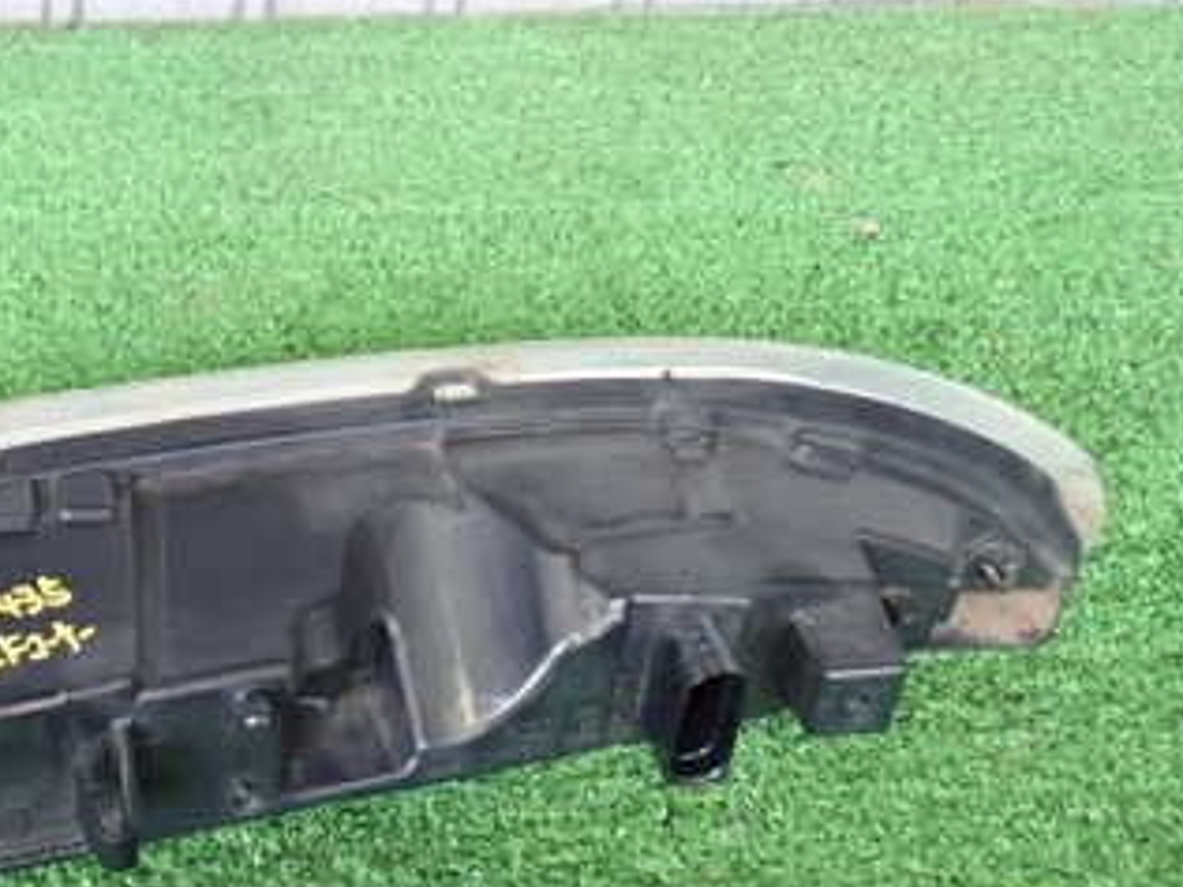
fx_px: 1948
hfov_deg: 31.9
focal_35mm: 57
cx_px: 86
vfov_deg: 25.3
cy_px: 692
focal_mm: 5.4
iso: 250
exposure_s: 1/30
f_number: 2.3
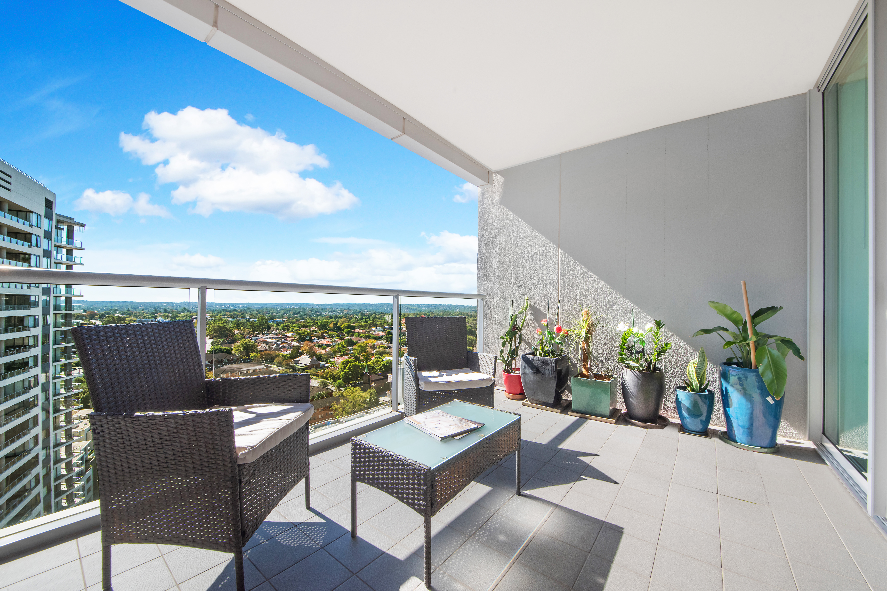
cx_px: 444
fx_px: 296
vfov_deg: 90.0
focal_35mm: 12
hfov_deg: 112.6
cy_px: 296
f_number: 18
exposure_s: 1/125
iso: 320
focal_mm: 12
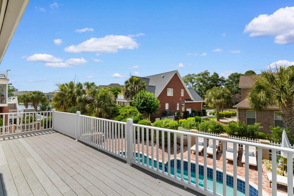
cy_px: 98
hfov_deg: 100.4
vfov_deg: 77.3
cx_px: 147
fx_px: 122
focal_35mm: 15
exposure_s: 1/320
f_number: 9
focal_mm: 10
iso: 100
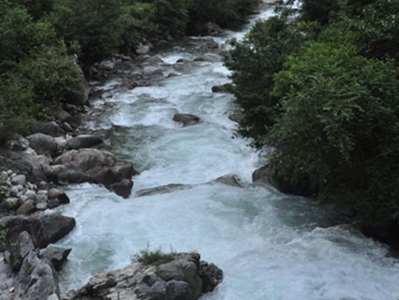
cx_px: 217
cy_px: 124
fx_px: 899
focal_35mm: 78
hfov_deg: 25.0
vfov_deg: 18.9
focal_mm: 30
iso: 1400
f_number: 14
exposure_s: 1/320
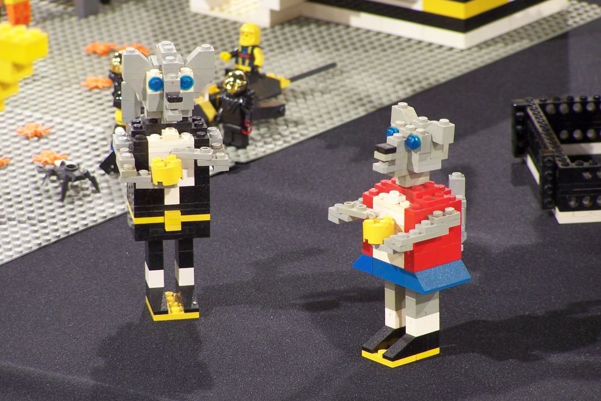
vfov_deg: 4.9
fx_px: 4675
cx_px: 300
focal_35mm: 280
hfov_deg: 7.4
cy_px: 199
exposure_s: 1/2
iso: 80
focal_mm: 44.4
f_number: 3.6
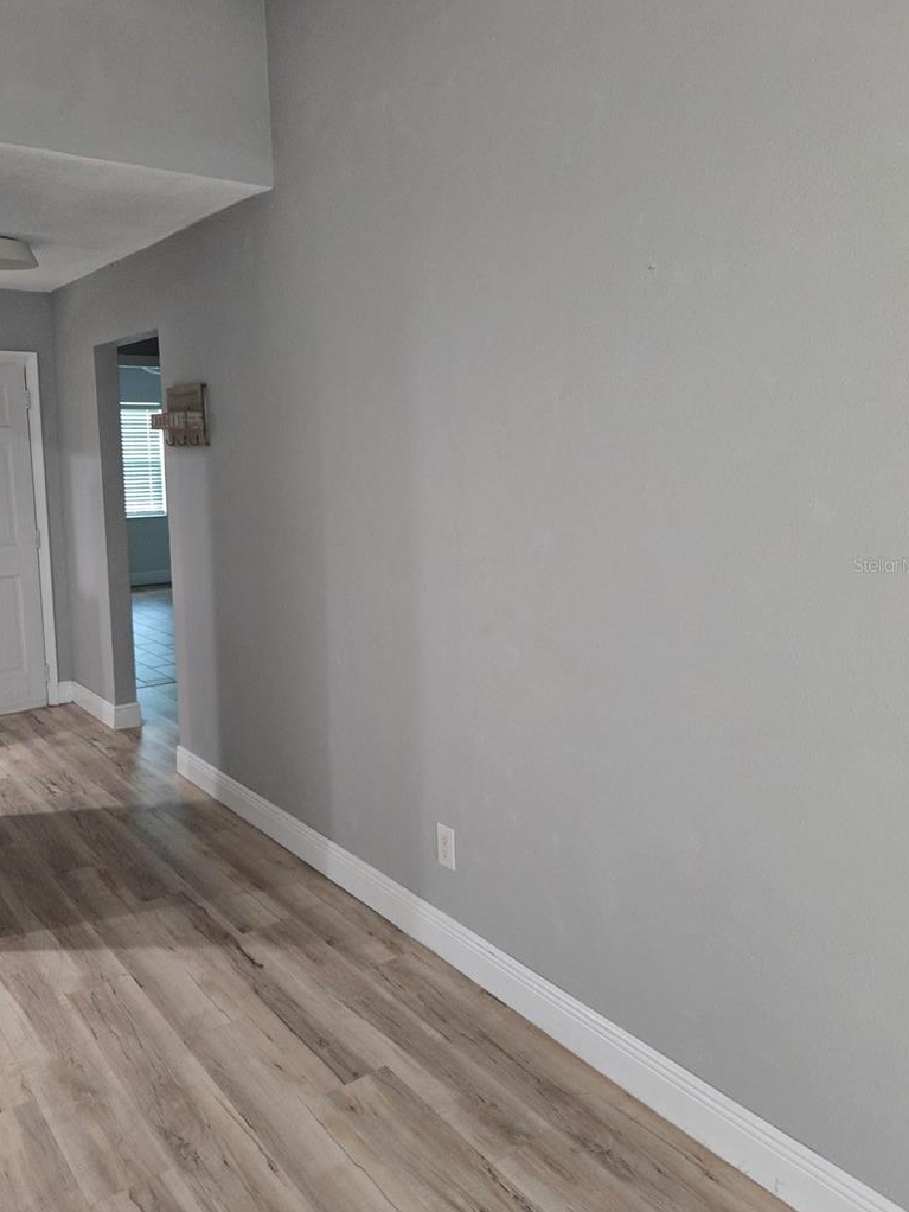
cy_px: 564
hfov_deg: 51.3
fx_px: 945
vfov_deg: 65.2
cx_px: 404
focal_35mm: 27
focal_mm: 5.4
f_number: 1.8
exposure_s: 1/24
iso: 125
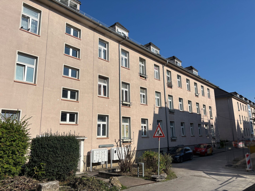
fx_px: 192
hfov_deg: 67.3
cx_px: 128
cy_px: 96
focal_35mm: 26
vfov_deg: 53.1
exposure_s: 1/6329
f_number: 1.6
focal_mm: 5.96
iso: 50
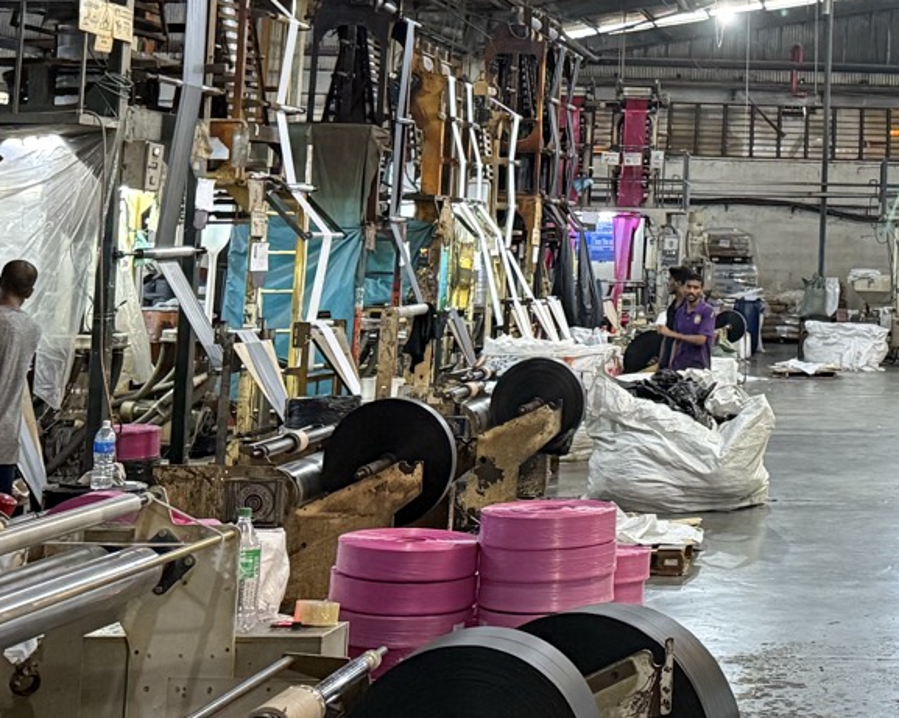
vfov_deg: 19.1
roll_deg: -1.8
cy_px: -5
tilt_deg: +6.7
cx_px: 961
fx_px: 2074
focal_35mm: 78
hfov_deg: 23.1
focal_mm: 6.76
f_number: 1.78
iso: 800
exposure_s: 1/50
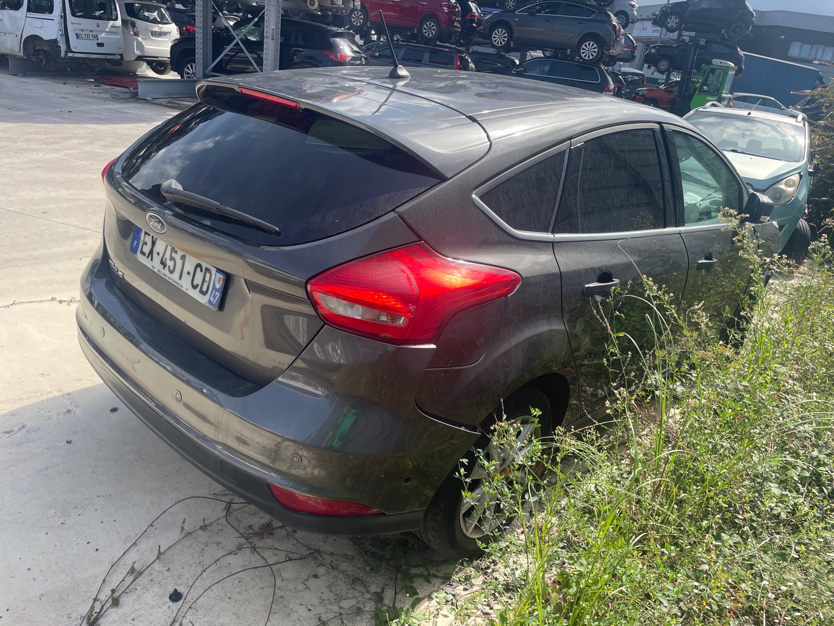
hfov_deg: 67.3
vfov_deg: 53.1
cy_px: 313
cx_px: 417
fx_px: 626
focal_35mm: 26
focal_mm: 4.2
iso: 32
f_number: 1.6
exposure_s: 1/1221
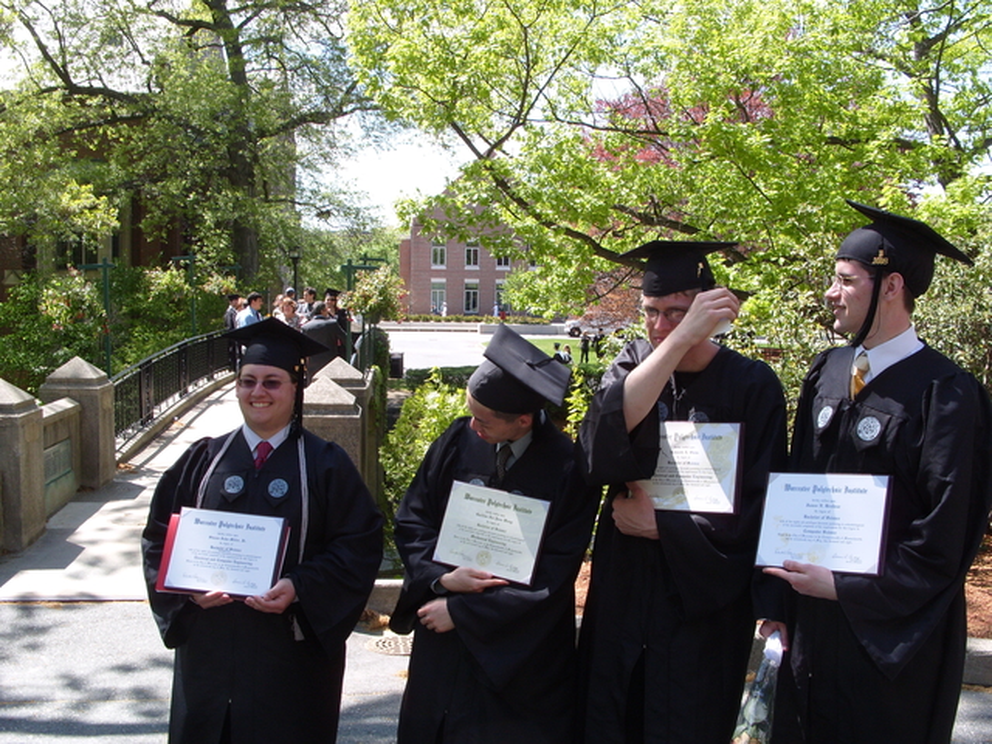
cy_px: 372
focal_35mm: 35
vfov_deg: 40.7
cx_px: 496
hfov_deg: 52.6
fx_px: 1003
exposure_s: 1/250
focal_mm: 7.8
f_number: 4.8
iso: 80
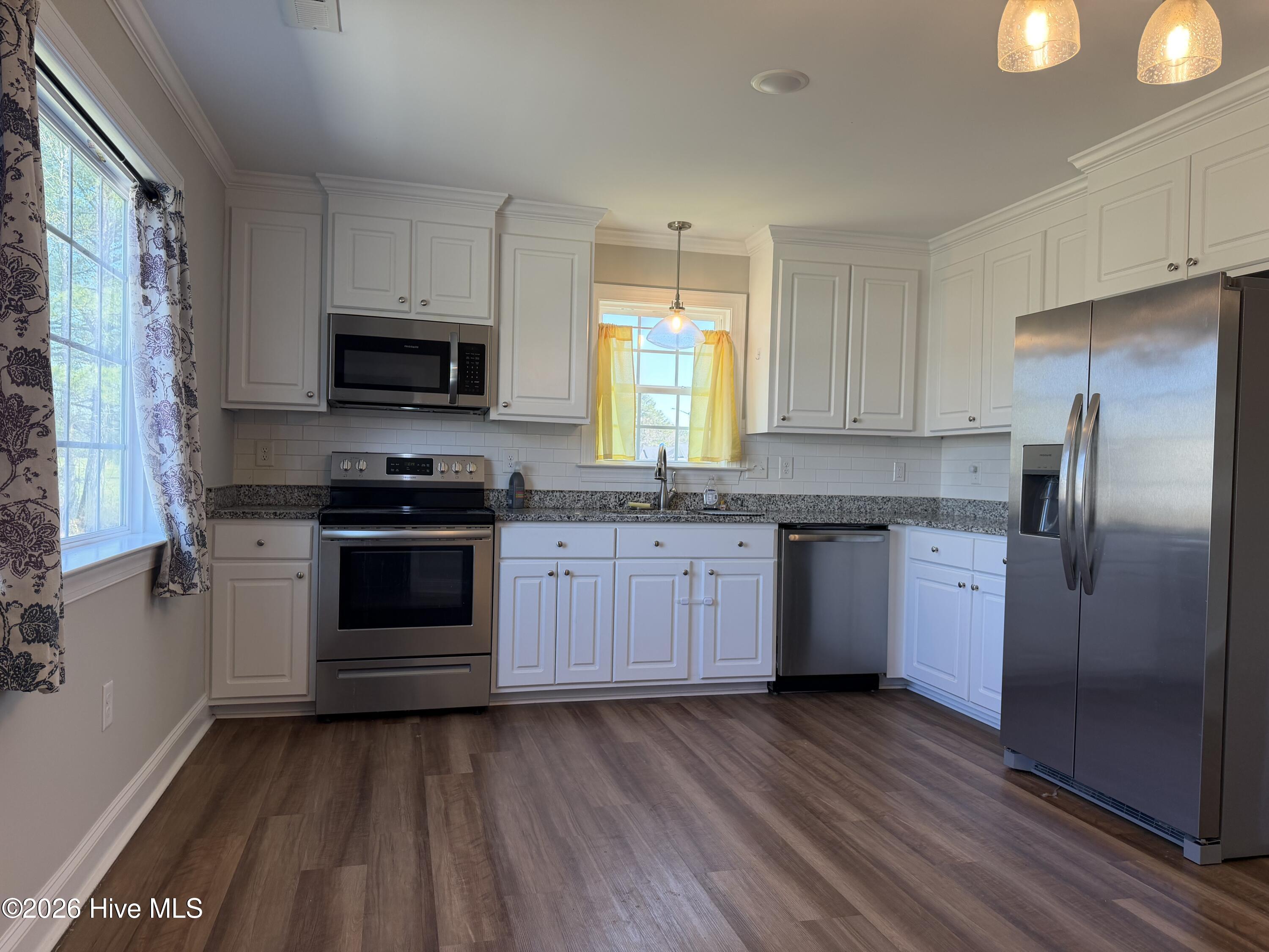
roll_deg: -1.5
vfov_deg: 56.8
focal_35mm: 24
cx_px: 634
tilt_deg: -1.0
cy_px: 476
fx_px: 880
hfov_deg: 71.6
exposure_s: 1/202
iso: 125
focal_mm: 6.76
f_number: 1.78
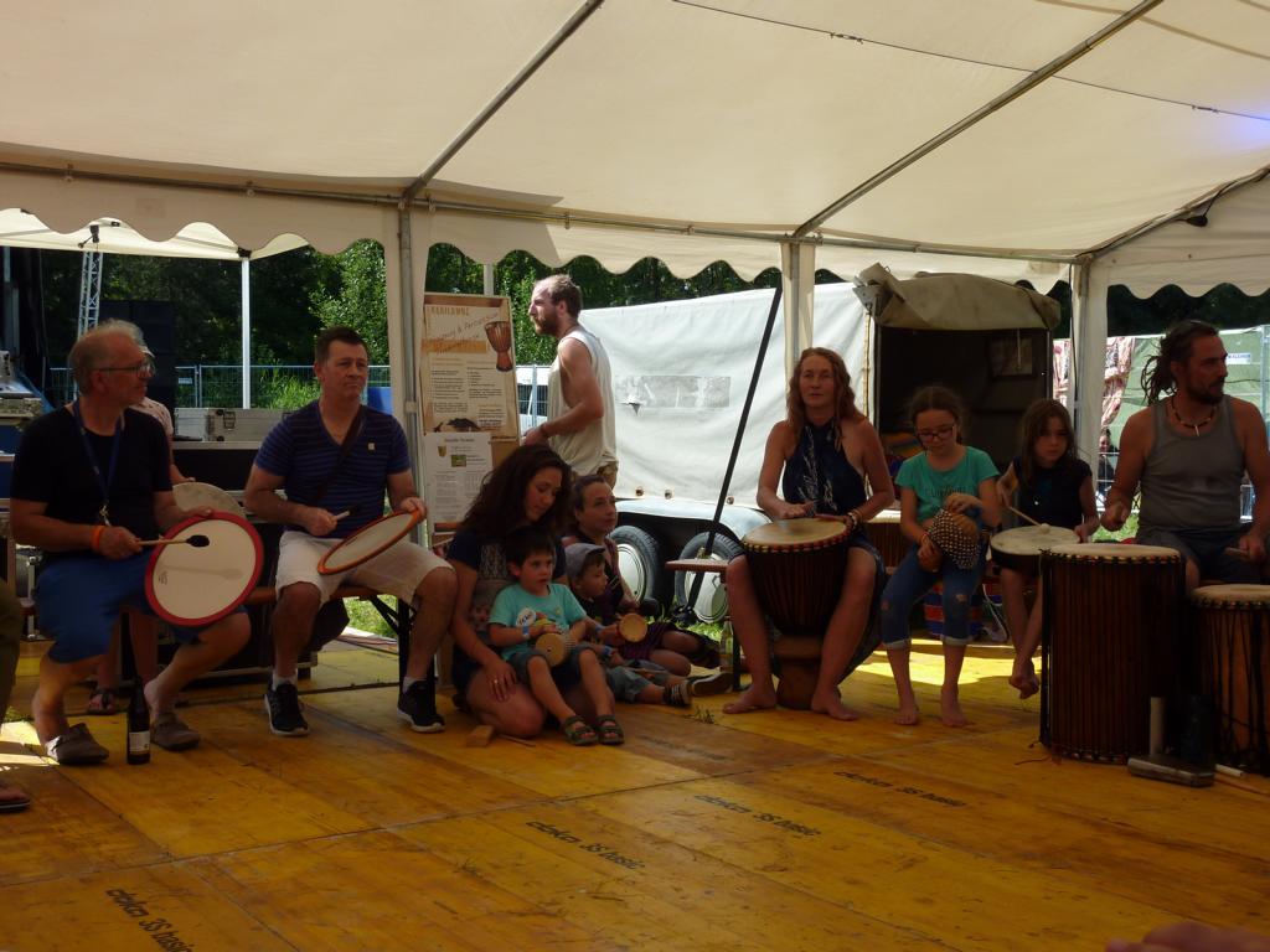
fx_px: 1468
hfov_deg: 46.8
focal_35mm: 40
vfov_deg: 36.0
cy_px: 476
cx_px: 635
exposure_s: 1/400
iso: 80
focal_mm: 6.5
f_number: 4
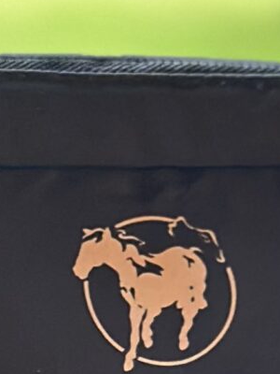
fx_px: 3311
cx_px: -21
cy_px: 301
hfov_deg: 4.8
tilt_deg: -9.7
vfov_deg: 6.4
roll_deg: -1.6
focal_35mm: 307
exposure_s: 1/40
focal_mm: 6.86
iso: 500
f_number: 1.78
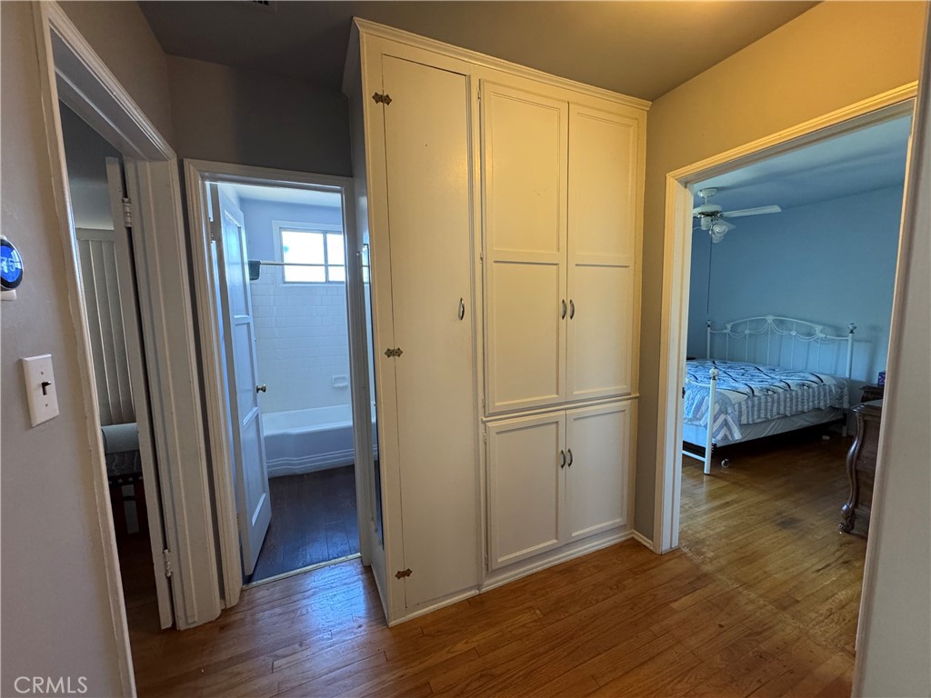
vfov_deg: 85.7
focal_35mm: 14
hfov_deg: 102.1
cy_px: 349
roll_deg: +1.1
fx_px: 377
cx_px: 466
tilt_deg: -7.3
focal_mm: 2.22
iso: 320
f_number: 2.2
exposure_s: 1/60
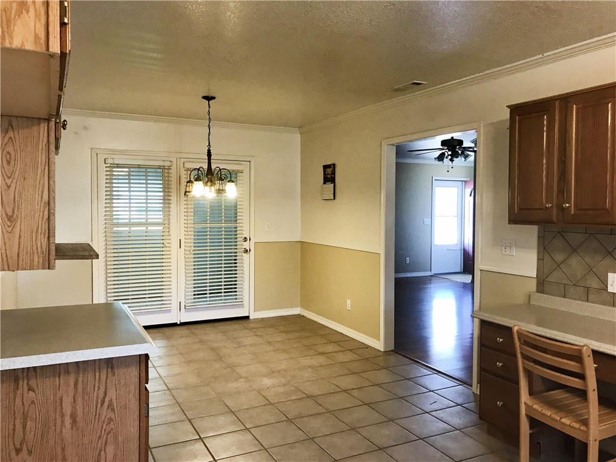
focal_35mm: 28
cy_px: 231
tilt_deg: -2.2
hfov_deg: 63.4
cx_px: 308
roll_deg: -0.2
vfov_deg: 49.7
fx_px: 498
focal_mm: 3.99
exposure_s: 1/20
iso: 40
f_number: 1.8
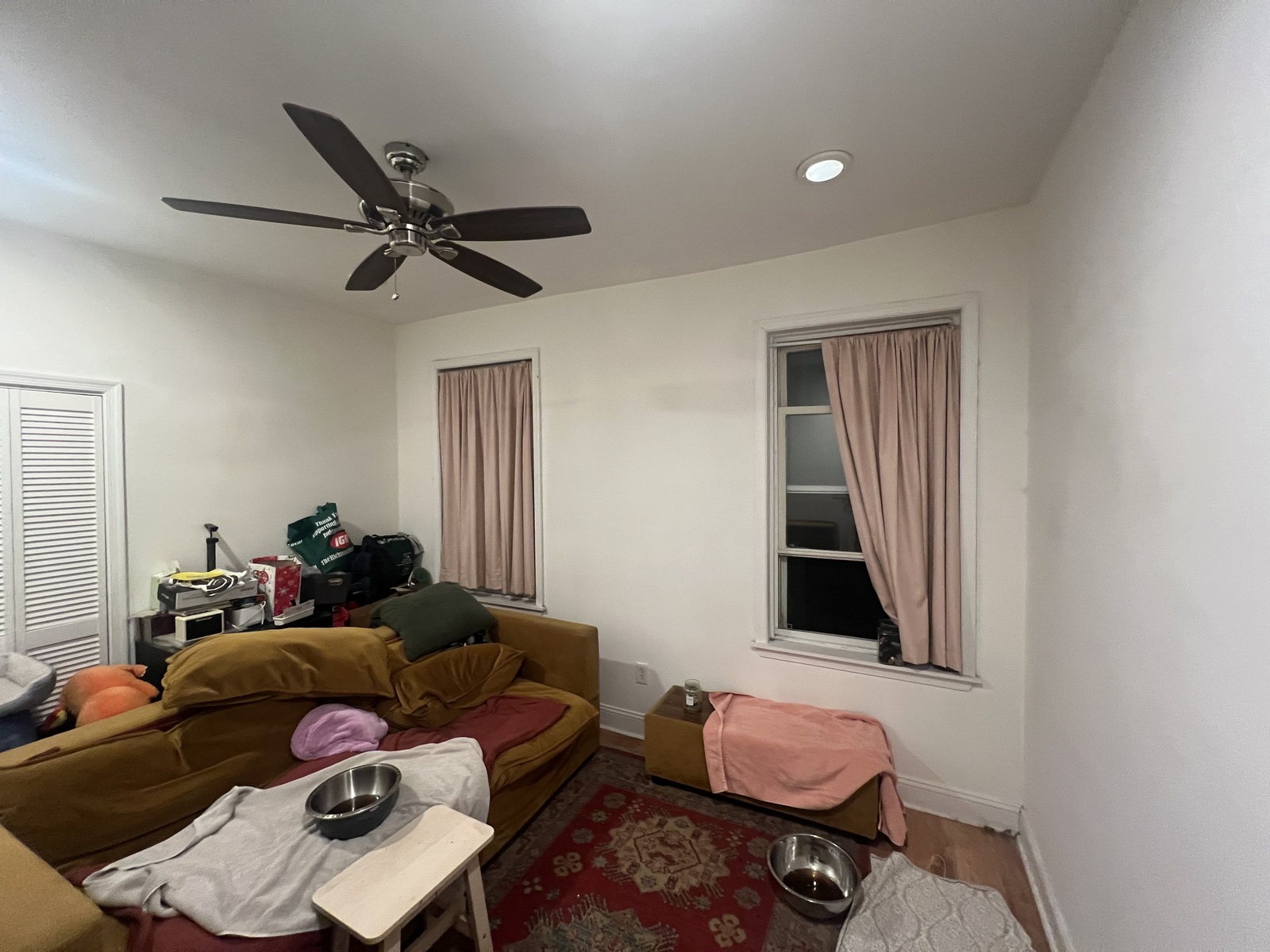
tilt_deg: -1.5
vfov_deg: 89.9
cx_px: 635
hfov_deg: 106.2
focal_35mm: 13
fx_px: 477
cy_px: 476
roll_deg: +0.1
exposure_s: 1/60
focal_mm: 1.57
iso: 400
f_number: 1.8
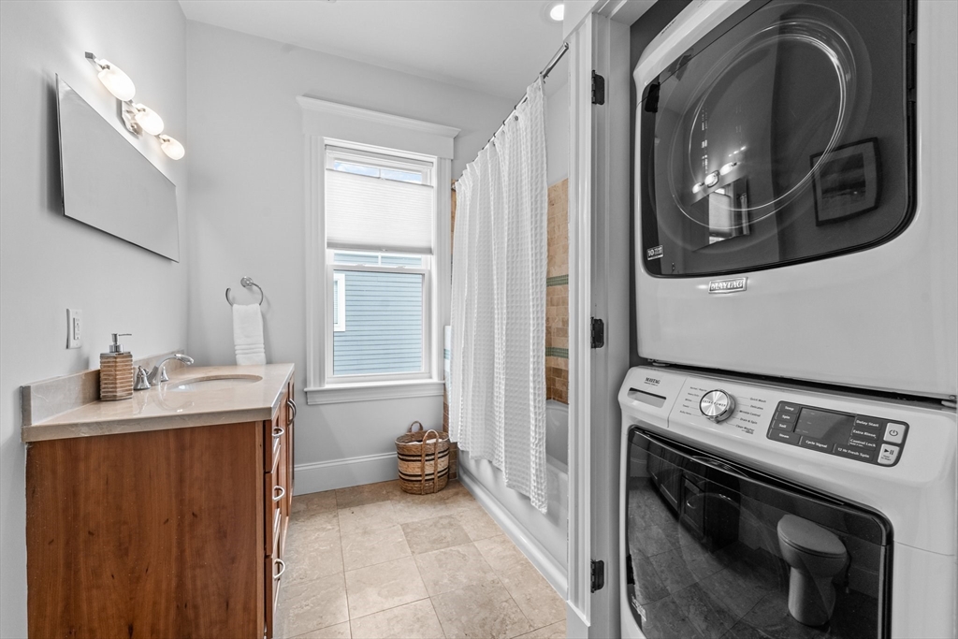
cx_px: 479
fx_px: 373
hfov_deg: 104.2
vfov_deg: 81.2
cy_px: 320
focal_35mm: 14
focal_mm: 14
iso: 800
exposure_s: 1/20
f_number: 8
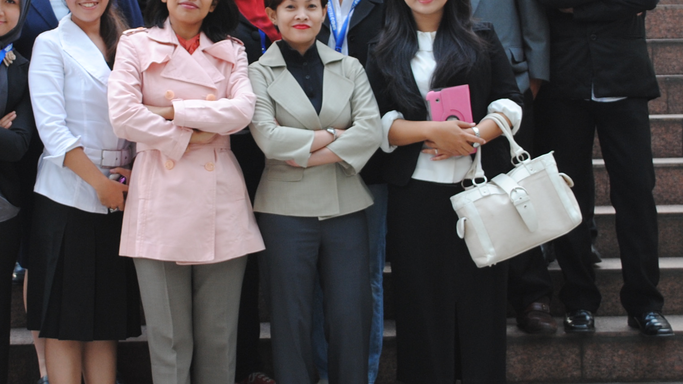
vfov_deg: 14.3
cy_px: 106
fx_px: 1521
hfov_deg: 25.2
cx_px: 247
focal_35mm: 84
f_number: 4.5
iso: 200
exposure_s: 1/50
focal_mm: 28
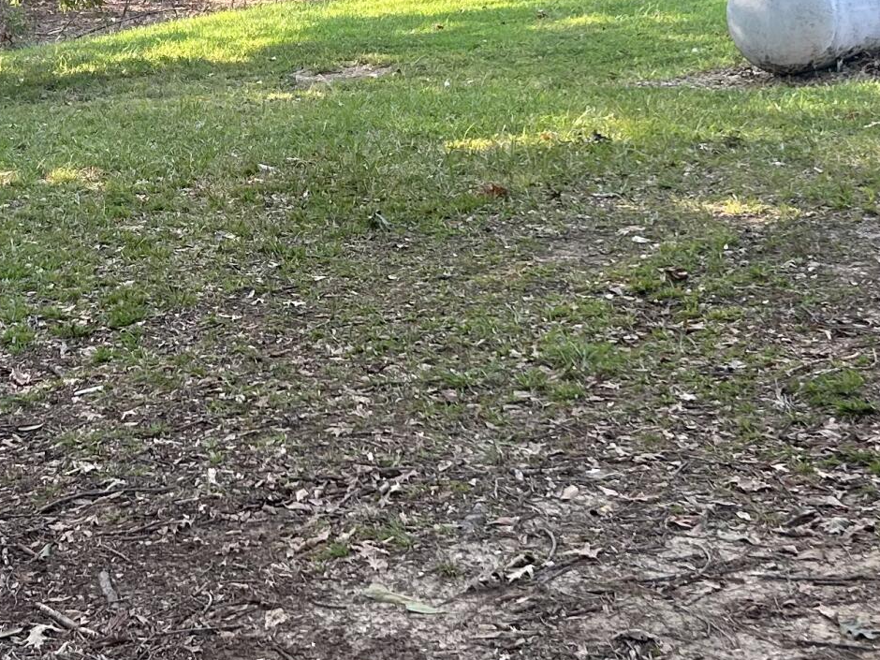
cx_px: 282
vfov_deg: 17.6
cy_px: 121
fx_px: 2110
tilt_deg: -9.1
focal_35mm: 83
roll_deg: +0.3
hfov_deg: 23.4
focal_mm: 5.7
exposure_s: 1/266
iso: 40
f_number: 1.5
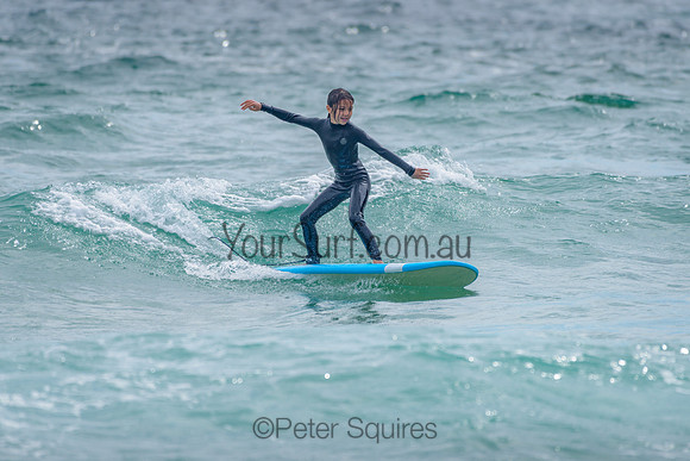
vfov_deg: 2.2
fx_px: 11743
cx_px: 351
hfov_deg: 3.4
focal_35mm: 613
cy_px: 220
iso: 180
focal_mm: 500
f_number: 5.6
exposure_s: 1/2000
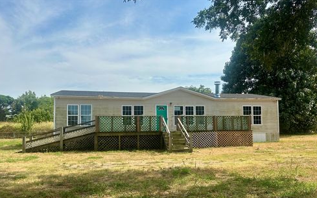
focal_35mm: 26
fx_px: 225
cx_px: 156
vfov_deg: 47.4
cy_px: 119
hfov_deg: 70.4
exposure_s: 1/5525
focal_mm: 6.86
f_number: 1.78
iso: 80
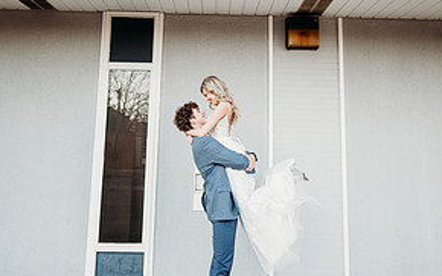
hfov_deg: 51.6
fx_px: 458
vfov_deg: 32.8
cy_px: 63
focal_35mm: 38
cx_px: 219
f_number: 2
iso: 100
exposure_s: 1/320
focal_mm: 24
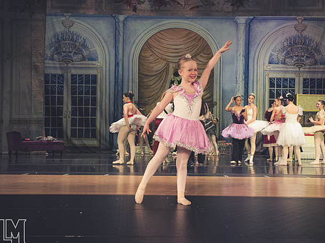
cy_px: 124
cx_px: 180
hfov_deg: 42.0
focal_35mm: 45
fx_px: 422
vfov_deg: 32.2
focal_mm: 38
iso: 1000
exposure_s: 1/400
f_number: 4
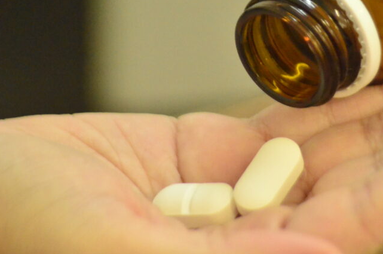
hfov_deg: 4.3
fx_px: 5087
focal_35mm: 479
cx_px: 274
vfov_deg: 2.9
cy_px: 105
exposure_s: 1/250
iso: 6400
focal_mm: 200
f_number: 5.6
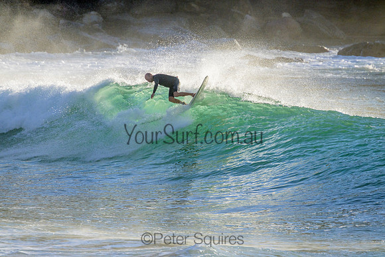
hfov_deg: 2.6
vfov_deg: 1.7
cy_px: 128
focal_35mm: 800
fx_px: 8557
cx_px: 192
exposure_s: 1/2000
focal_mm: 800
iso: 1000
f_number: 11
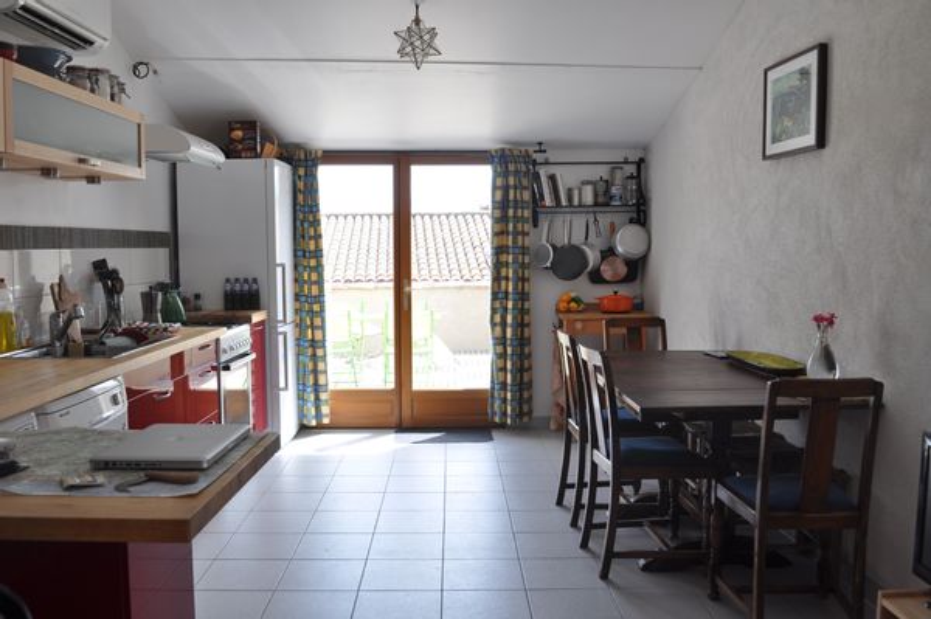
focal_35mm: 33
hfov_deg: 57.3
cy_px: 310
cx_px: 466
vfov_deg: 39.9
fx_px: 853
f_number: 7.1
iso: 200
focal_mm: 22
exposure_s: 1/50
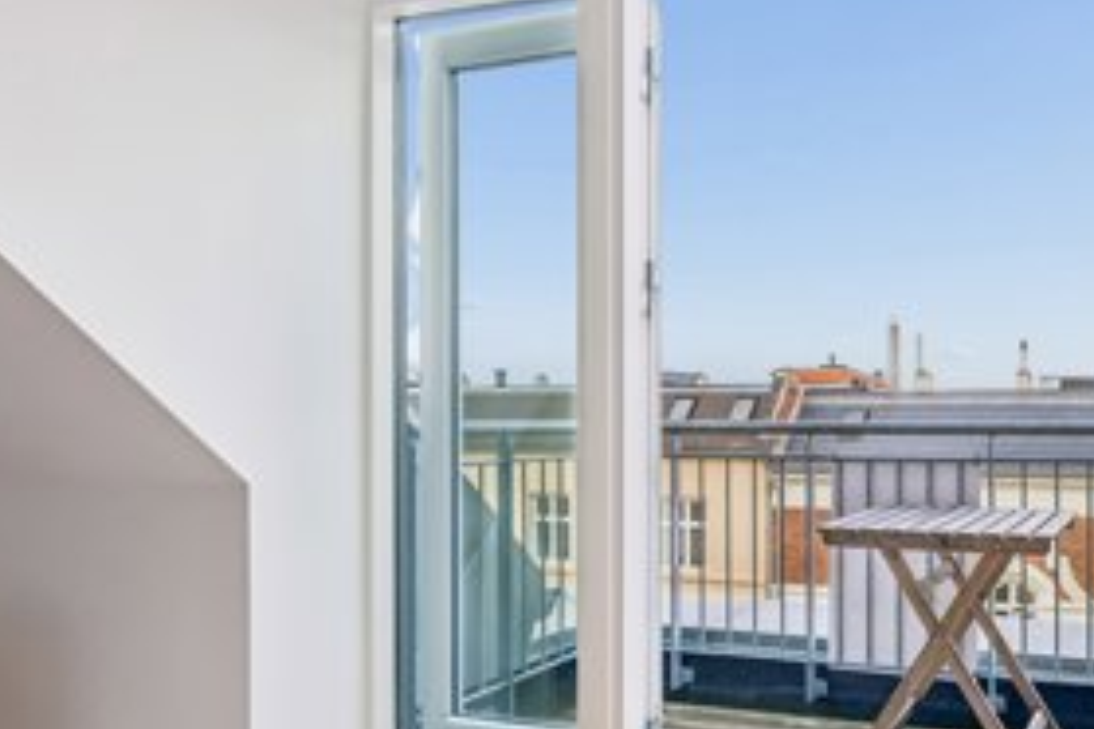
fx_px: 942
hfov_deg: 55.6
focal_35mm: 31
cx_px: 890
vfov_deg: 42.2
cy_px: 427
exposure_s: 1/60
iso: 125
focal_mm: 18
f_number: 11
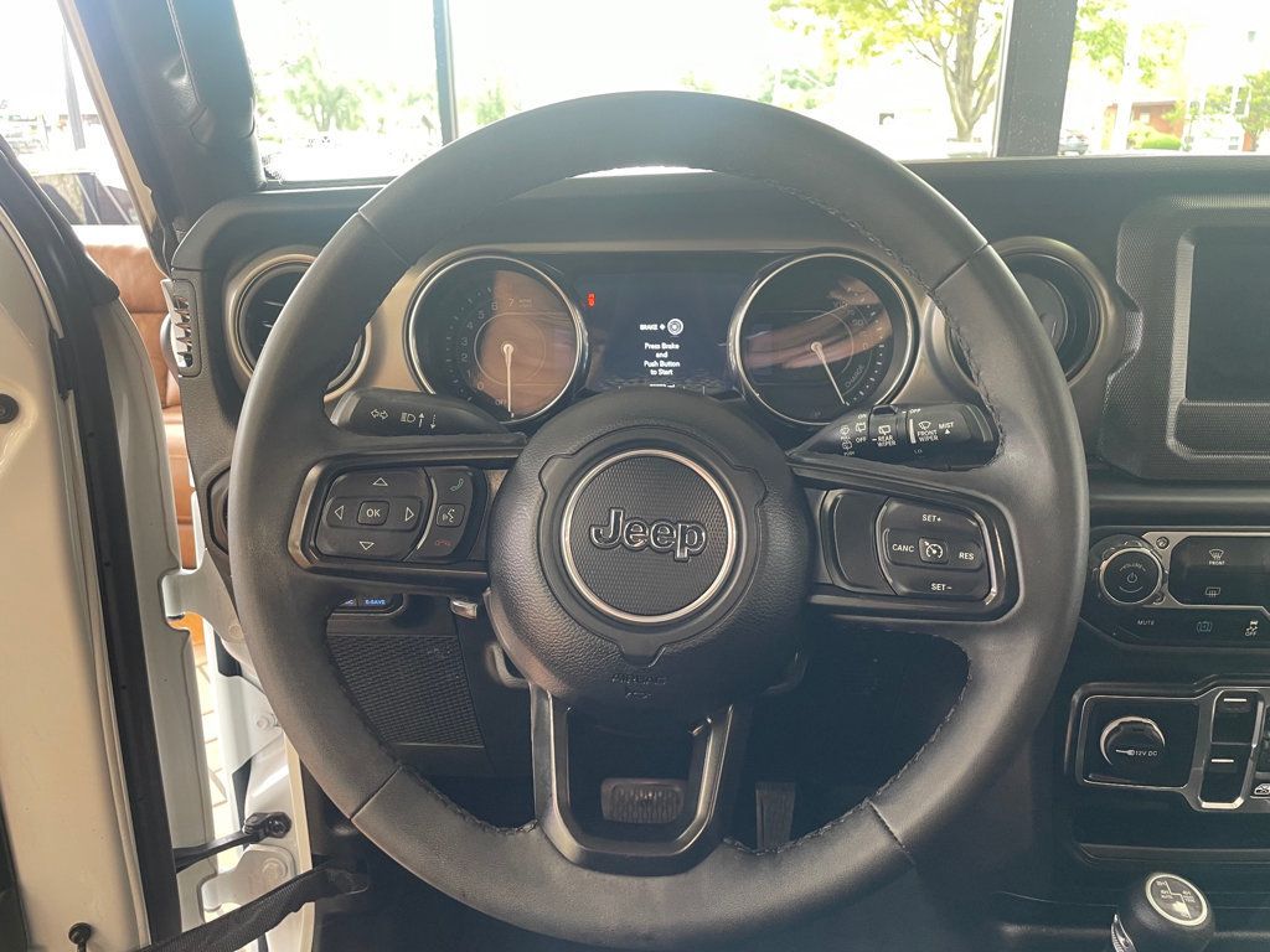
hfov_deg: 67.3
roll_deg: +0.2
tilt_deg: -19.2
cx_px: 635
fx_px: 954
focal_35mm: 26
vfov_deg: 53.1
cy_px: 476
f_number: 1.6
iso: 125
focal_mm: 4.2
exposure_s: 1/60
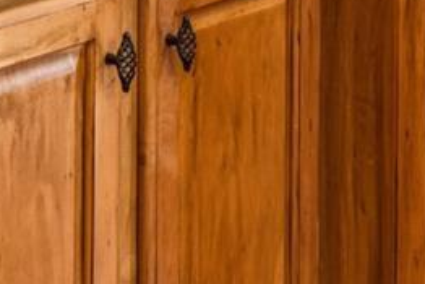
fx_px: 1532
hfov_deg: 15.7
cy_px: -423
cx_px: 67
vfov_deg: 9.3
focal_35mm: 130
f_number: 13
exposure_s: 1
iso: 100
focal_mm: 16.6
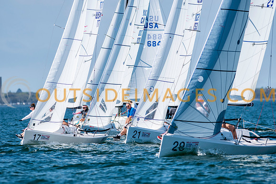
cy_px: 92
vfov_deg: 3.0
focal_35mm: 459
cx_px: 138
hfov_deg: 4.5
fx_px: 3518
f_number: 5
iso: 200
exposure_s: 1/2500
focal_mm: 300
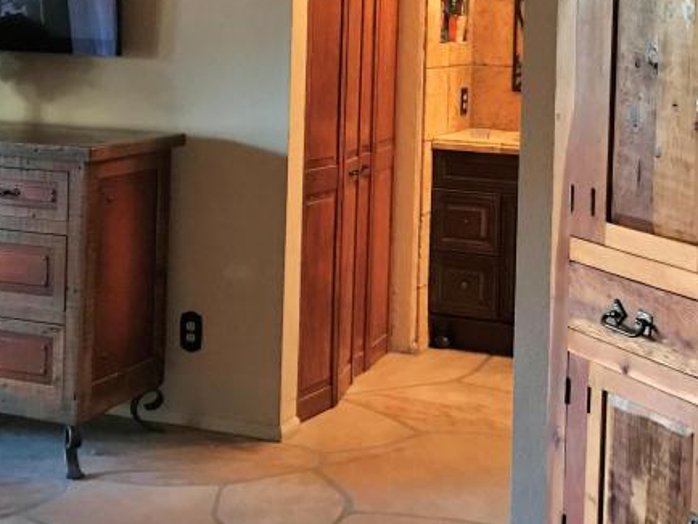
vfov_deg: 21.6
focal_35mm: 66
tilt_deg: -1.5
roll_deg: -1.2
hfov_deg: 29.4
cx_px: 362
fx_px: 1332
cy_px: 27
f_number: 1.8
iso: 80
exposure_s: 1/6
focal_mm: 3.99
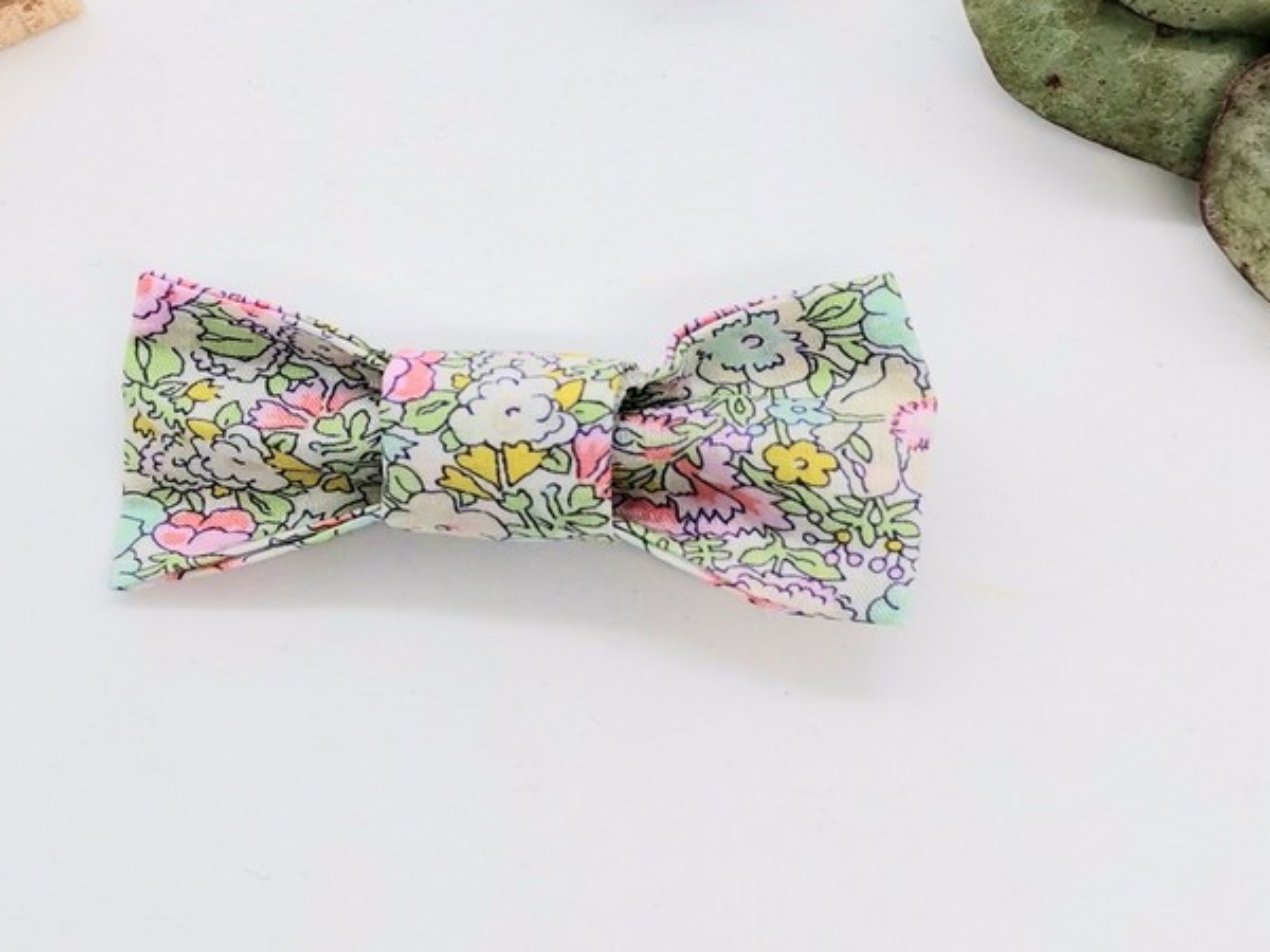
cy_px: 220
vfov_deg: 27.6
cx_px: 669
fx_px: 1908
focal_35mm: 52
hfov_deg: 36.8
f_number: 1.8
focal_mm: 4.75
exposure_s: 1/121
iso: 50
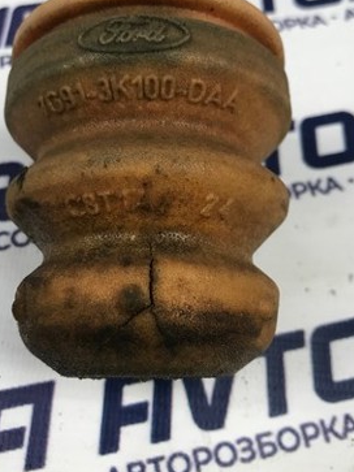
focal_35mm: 37
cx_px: 163
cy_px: 183
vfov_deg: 49.8
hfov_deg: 38.6
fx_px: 505
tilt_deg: -61.8
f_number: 1.8
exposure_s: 1/25
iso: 32
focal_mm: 3.99
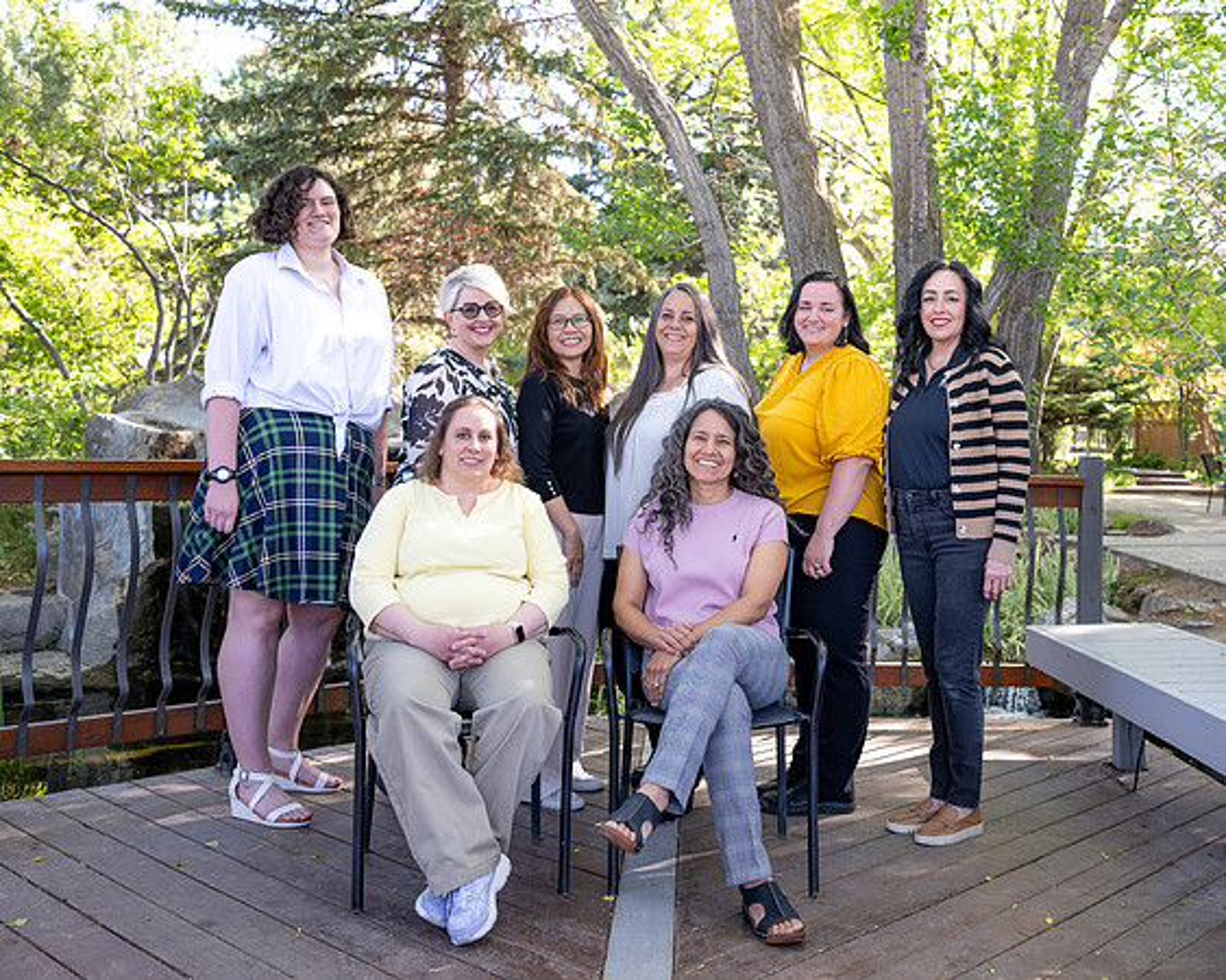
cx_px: 768
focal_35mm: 35
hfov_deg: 51.2
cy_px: 390
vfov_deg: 42.2
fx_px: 1265
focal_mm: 24
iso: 320
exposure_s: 1/250
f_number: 2.8
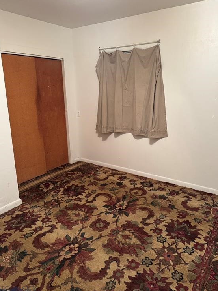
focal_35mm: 25
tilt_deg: -15.9
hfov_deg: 54.9
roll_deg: +1.4
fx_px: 210
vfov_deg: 69.4
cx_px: 108
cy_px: 147
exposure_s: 1/60
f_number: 1.78
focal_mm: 6.76
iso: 640
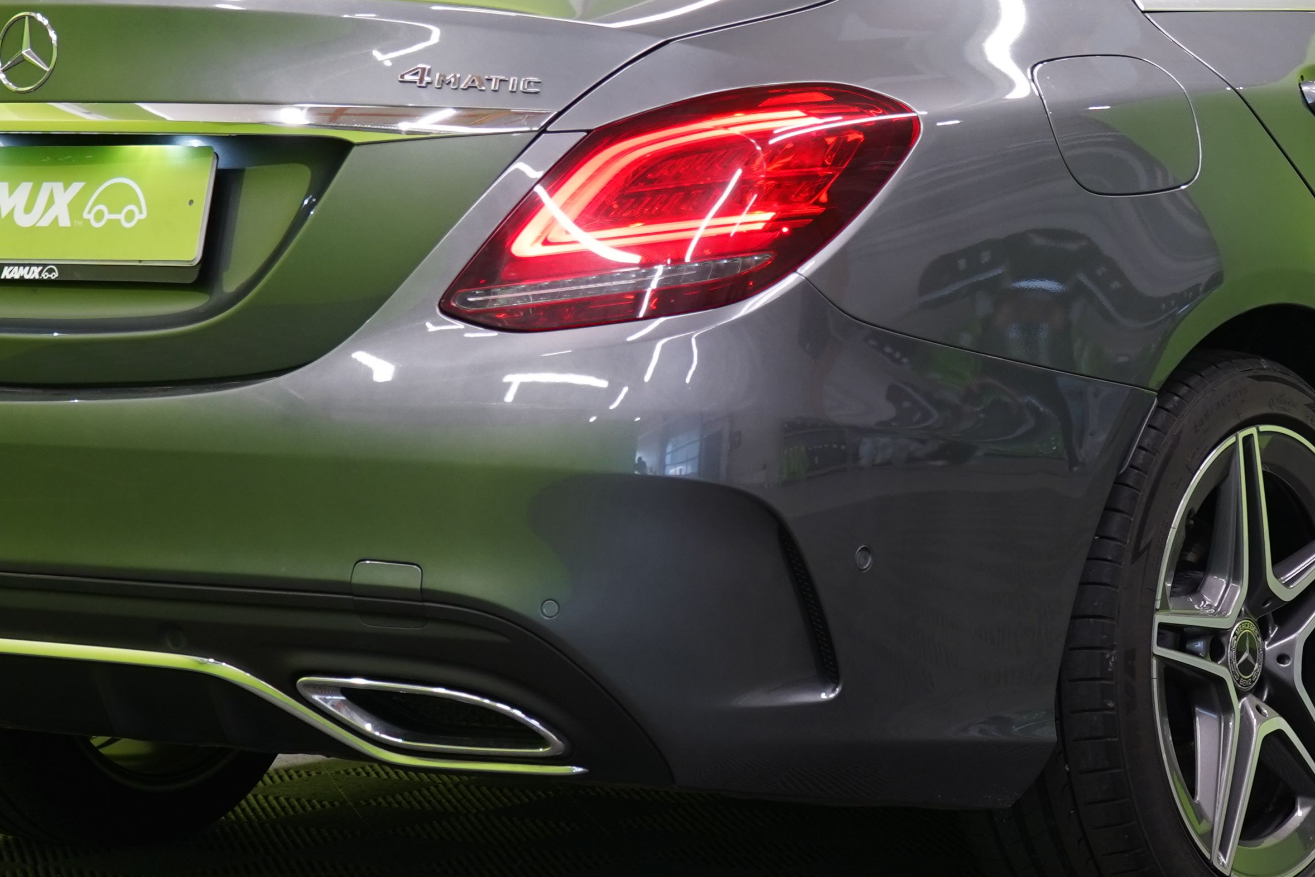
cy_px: 168
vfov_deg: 9.8
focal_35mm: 140
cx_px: 913
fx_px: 5113
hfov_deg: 14.6
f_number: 5
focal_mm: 55
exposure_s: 1/25
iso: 400
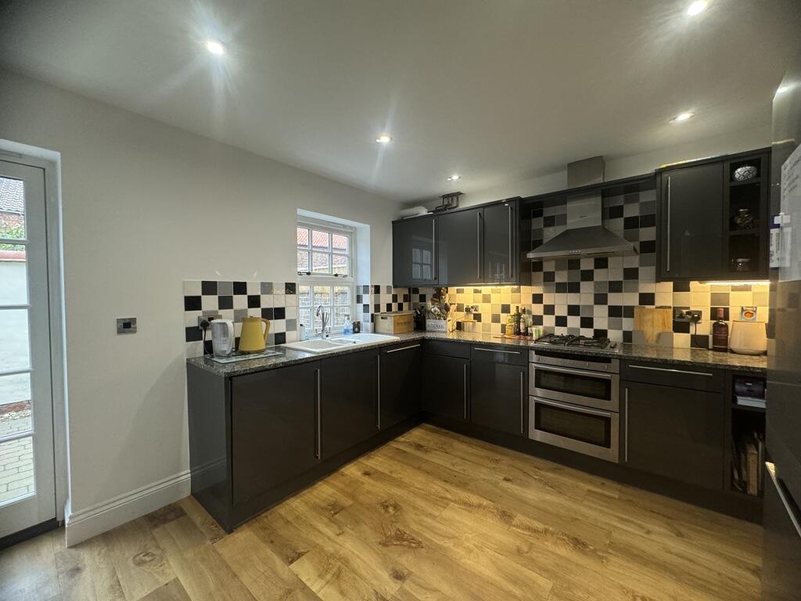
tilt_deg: -1.7
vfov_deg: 85.7
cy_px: 300
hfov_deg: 102.1
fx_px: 324
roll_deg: +0.2
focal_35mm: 14
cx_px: 400
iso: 160
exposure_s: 1/50
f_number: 2.2
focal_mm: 2.22
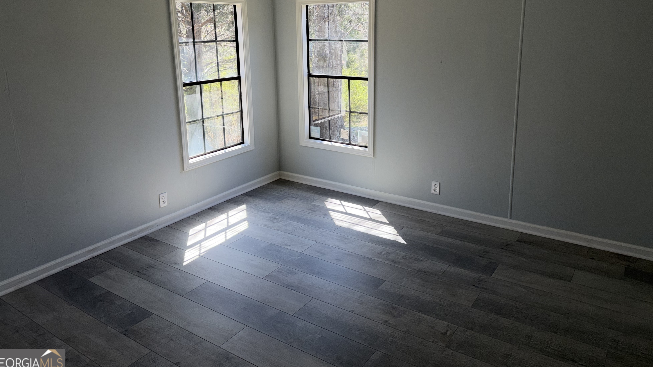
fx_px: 467
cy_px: 121
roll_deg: +1.2
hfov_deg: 69.9
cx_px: 326
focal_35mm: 27
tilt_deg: -10.4
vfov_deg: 42.3
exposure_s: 1/427
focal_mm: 6.76
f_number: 1.78
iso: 50
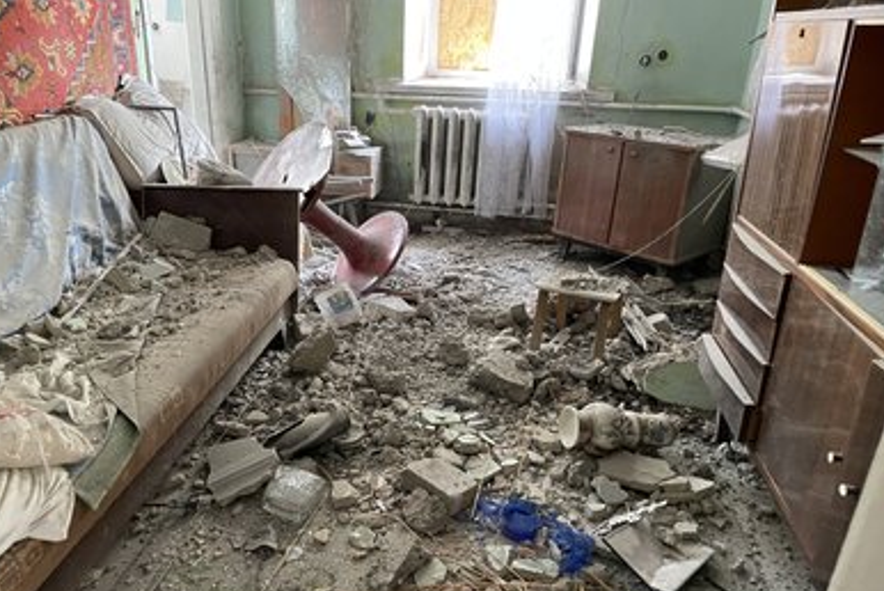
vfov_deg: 46.3
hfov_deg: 65.4
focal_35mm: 28
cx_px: 428
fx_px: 688
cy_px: 341
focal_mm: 4.2
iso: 500
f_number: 1.6
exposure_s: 1/51
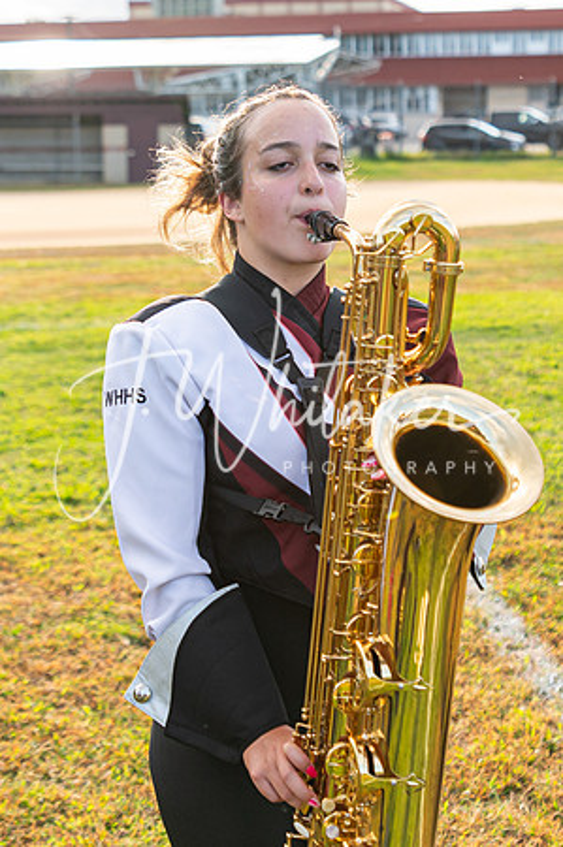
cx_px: 304
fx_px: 1679
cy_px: 296
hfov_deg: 19.0
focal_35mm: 71
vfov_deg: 28.2
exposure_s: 1/2000
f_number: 2.8
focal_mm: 35
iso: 400
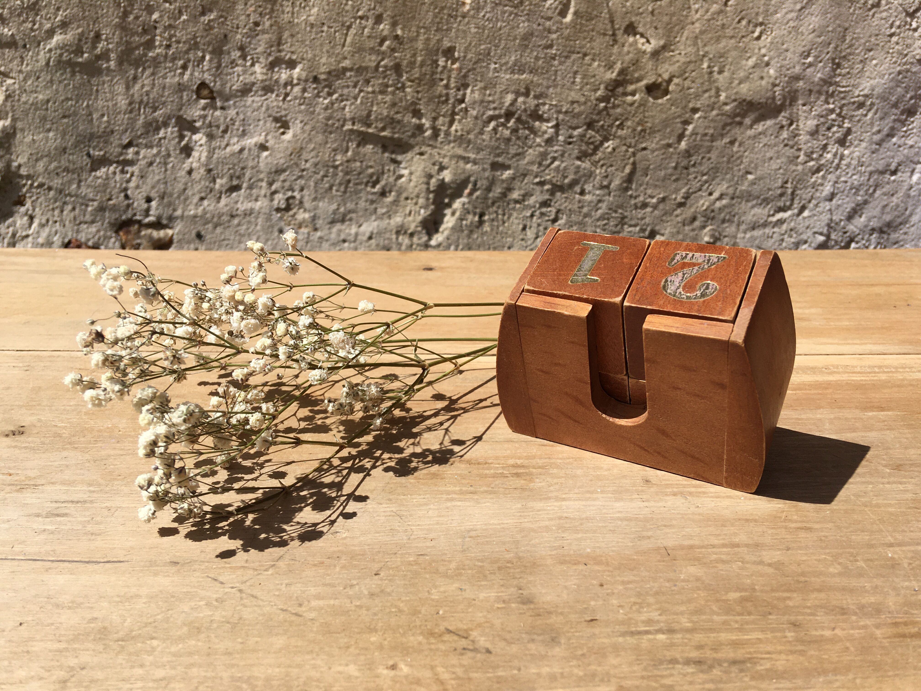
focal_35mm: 29
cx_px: 460
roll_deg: -0.9
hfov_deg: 61.7
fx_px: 772
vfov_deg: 48.2
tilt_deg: -20.8
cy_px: 346
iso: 25
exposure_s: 1/2404
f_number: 2.2
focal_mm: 4.15
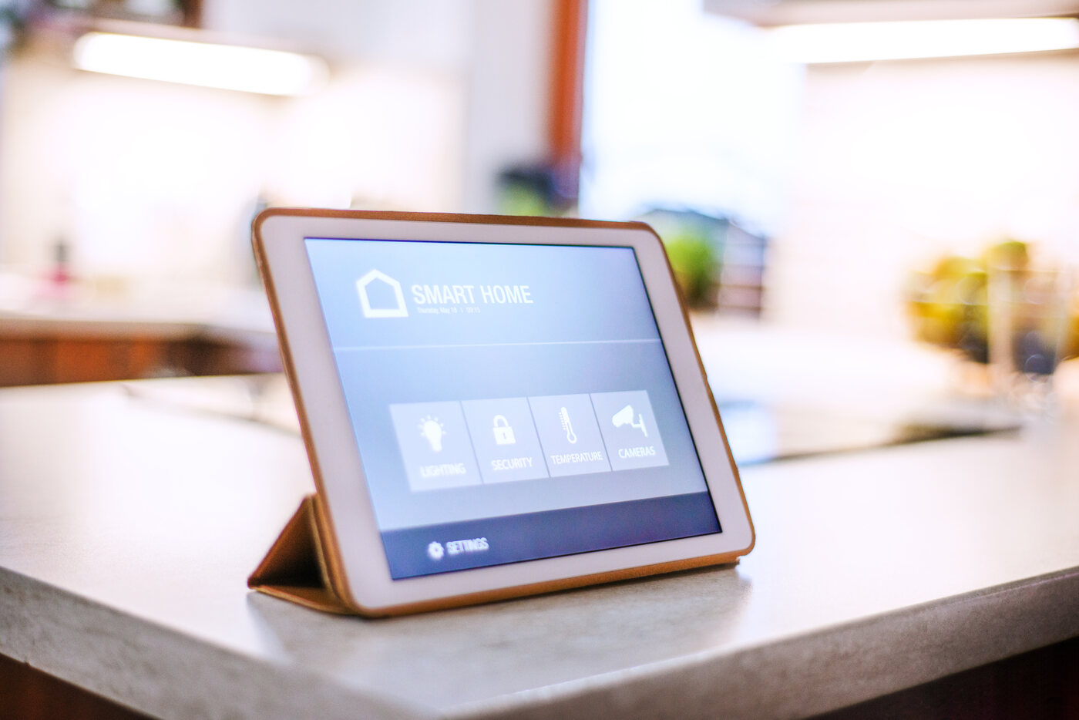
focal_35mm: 50
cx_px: 540
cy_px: 360
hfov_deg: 39.6
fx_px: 1499
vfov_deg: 27.0
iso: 500
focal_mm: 50
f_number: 2.2
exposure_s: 1/160
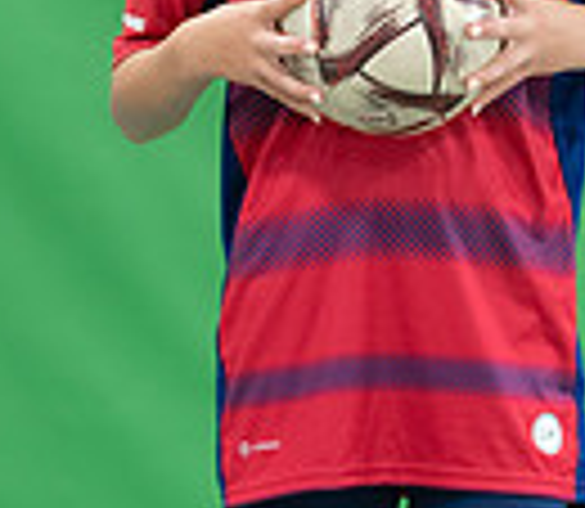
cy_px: 269
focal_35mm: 343
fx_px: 6144
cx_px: 396
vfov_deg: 4.7
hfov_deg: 5.4
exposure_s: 1/250
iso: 1000
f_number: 2.8
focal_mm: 71
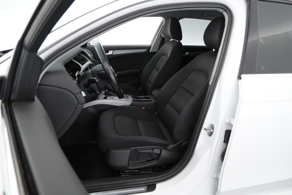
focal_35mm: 24
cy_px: 98
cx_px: 146
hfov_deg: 73.7
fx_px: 195
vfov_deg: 53.1
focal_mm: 16
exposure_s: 1/80
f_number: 4.5
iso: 2500
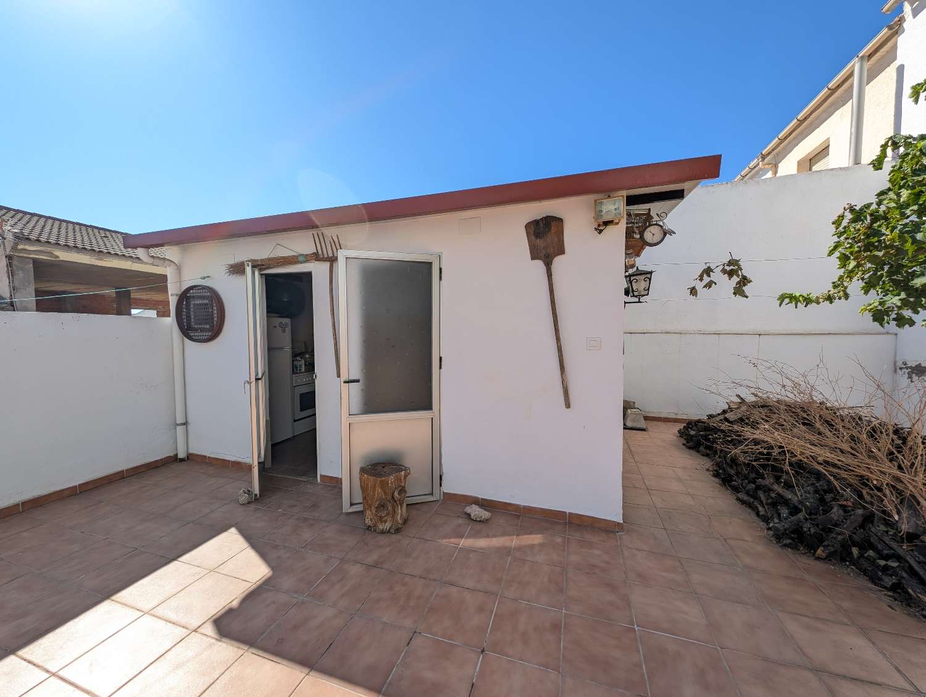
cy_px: 348
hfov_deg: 110.5
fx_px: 321
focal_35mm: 12
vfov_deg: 94.6
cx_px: 463
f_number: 1.95
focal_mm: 2.23
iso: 41
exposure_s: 1/1229
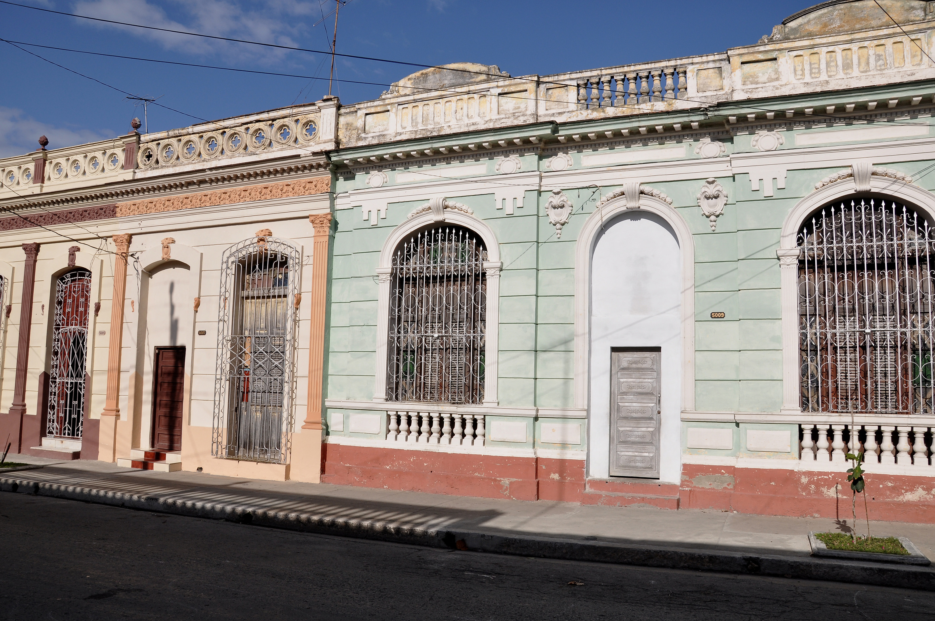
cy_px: 310
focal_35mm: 27
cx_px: 468
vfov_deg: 47.8
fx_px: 700
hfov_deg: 67.4
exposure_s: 1/320
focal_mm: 18
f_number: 14
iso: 200
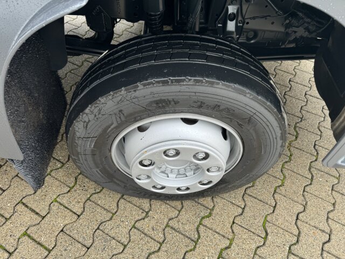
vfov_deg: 56.8
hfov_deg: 71.6
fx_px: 239
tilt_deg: -50.3
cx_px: 172
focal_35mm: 24
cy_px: 130
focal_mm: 6.86
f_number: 1.78
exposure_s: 1/121
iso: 64
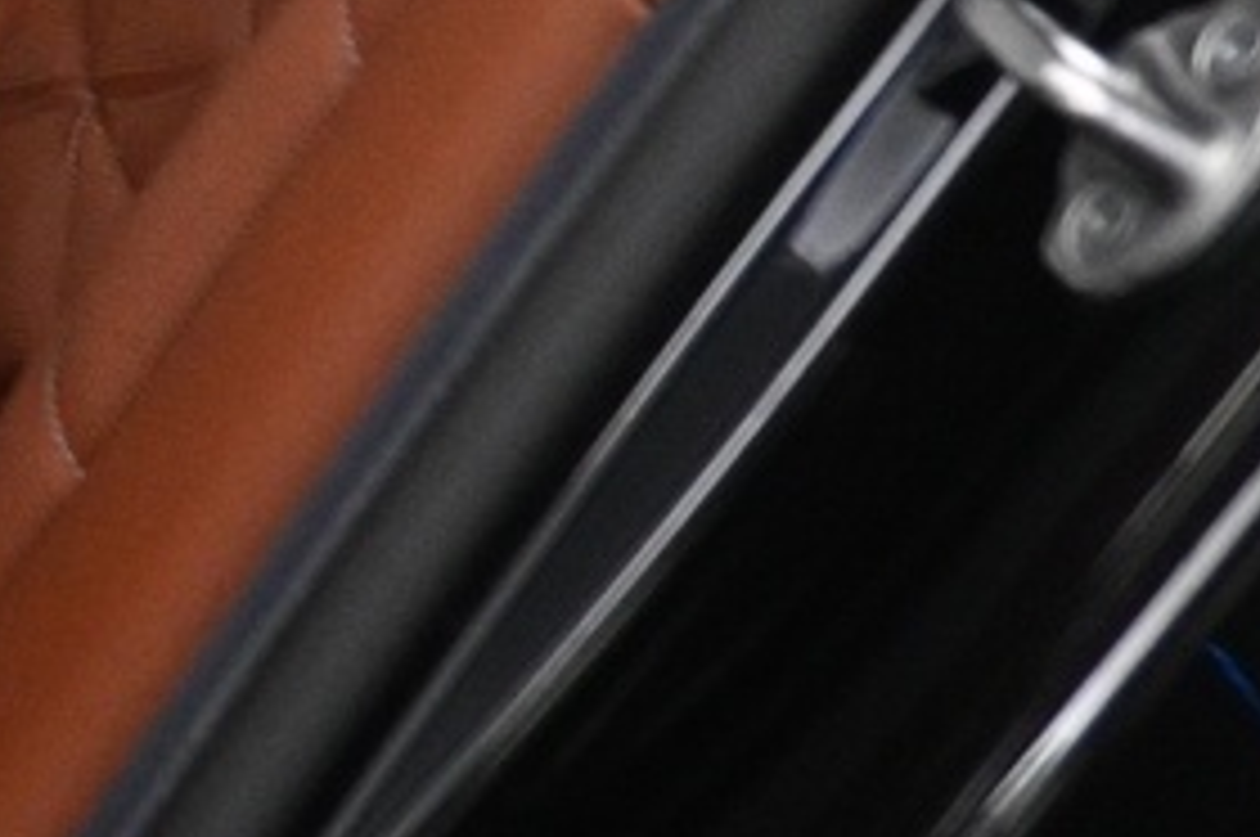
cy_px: -837
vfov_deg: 9.2
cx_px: -1382
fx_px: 4859
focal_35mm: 139
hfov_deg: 12.7
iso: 1600
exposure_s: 1/20
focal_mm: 16
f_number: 3.5
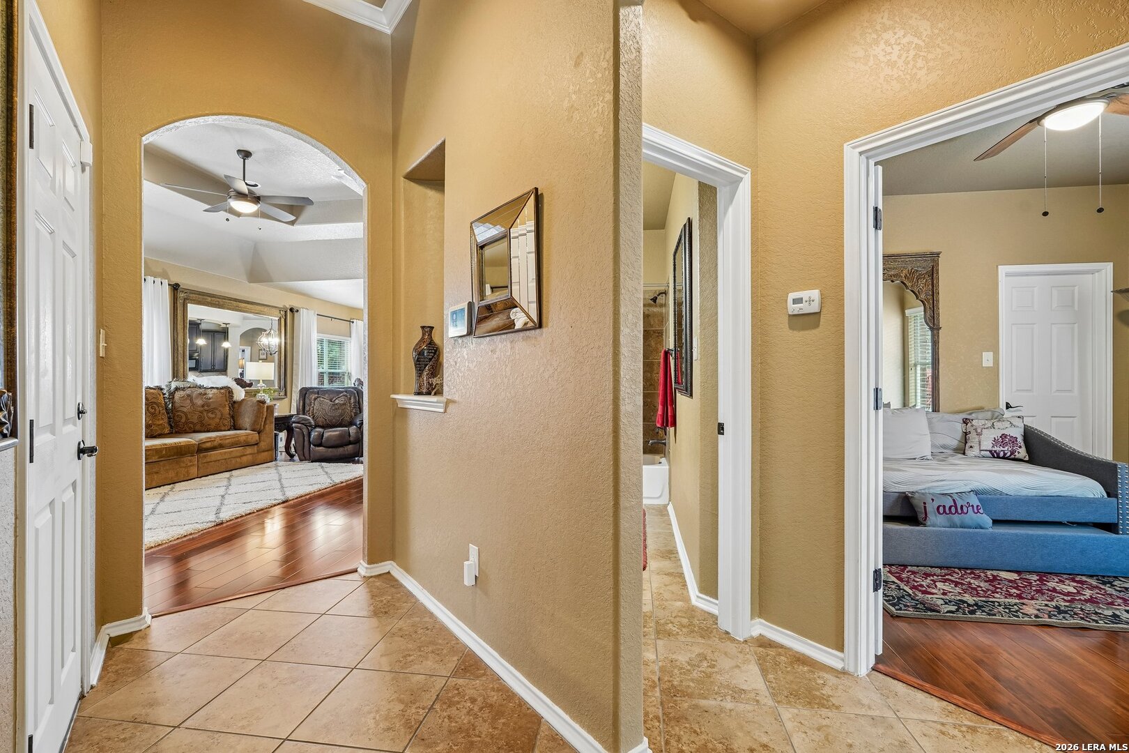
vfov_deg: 72.1
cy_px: 376
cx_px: 564
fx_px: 517
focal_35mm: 16
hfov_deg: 95.0
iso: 400
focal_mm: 16.5
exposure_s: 1/5
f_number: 8
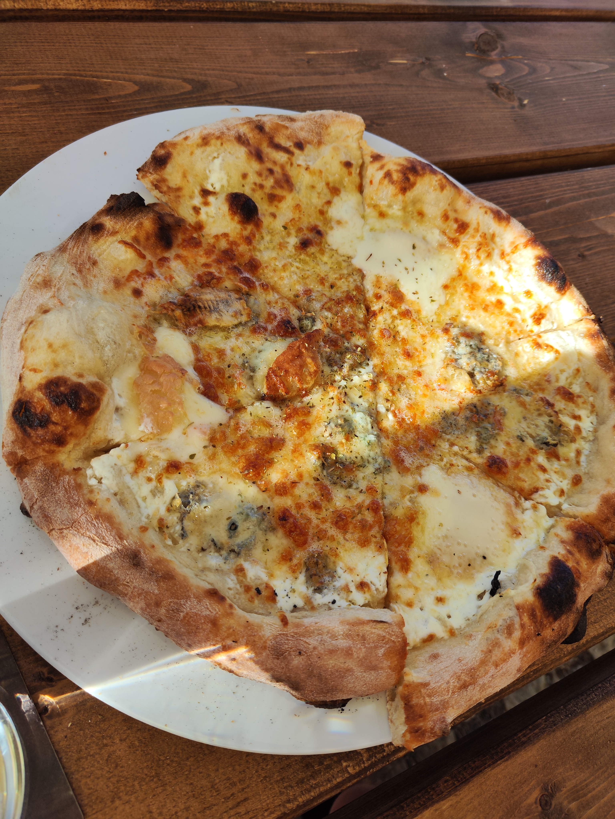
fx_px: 569
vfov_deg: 71.6
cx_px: 308
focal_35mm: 24
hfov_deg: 56.8
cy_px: 410
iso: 50
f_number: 1.88
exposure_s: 1/1057
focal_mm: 5.59
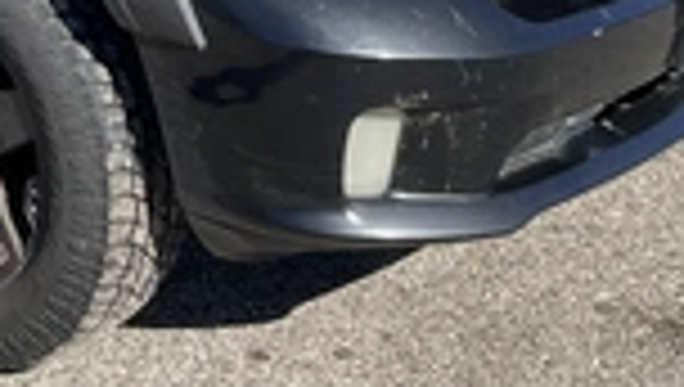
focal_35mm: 83
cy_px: -207
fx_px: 1507
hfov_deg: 24.3
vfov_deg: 13.7
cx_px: -22
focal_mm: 3
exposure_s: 1/997
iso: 25
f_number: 1.8
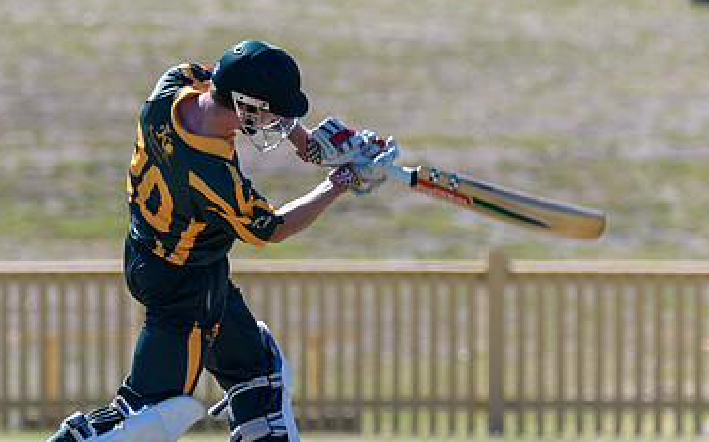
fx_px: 24351
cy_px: 289
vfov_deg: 1.0
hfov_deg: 1.7
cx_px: 250
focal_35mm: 1261
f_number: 6
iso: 400
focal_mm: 450
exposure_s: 1/800
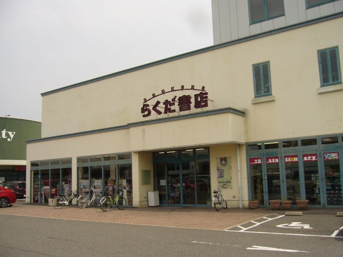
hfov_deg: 51.4
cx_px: 172
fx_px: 357
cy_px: 128
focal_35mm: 36
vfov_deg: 39.7
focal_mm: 6
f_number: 5.7
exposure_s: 1/500
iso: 80
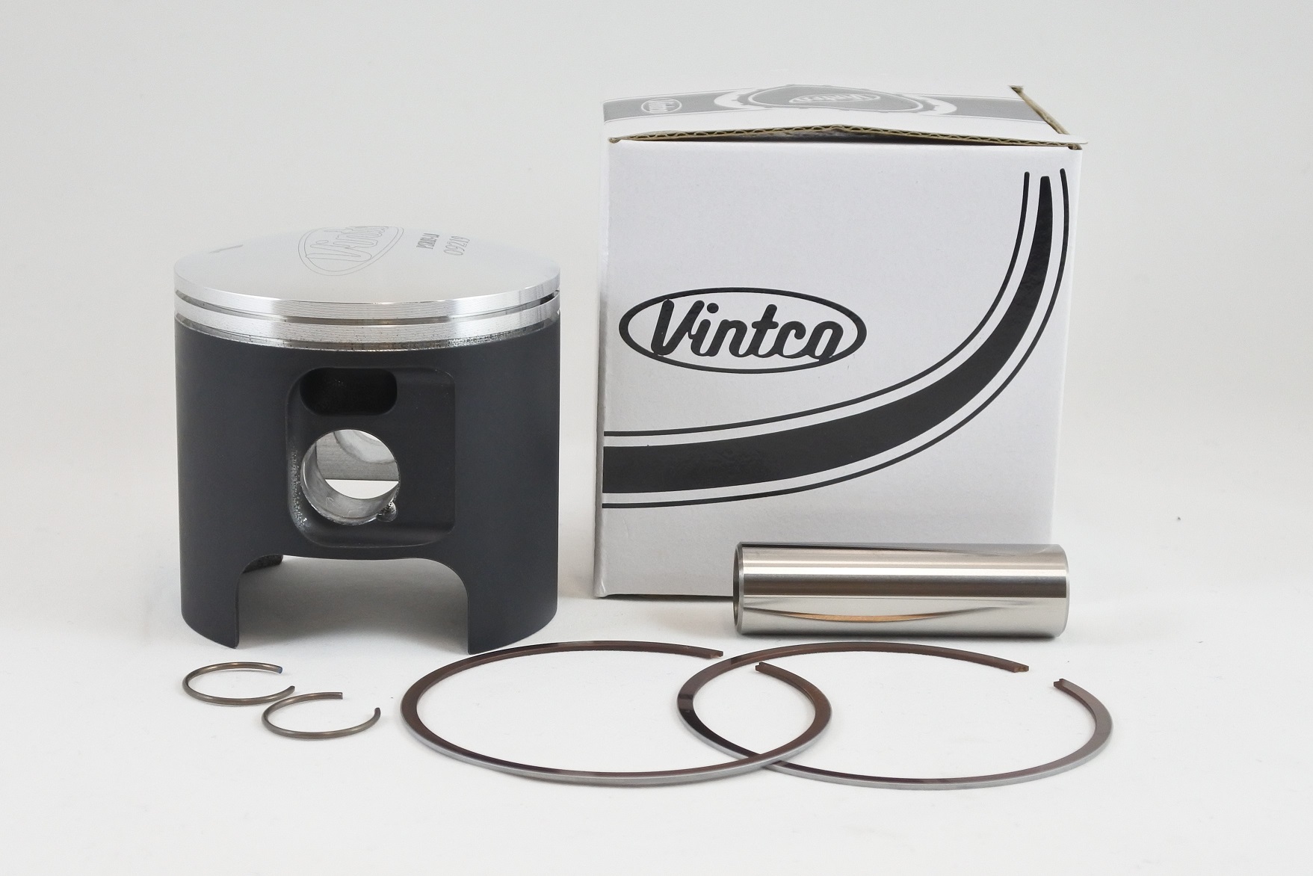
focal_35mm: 47
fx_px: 1714
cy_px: 438
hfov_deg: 41.9
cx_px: 656
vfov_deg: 28.7
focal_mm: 17.6
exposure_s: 1/125
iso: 500
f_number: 4.5
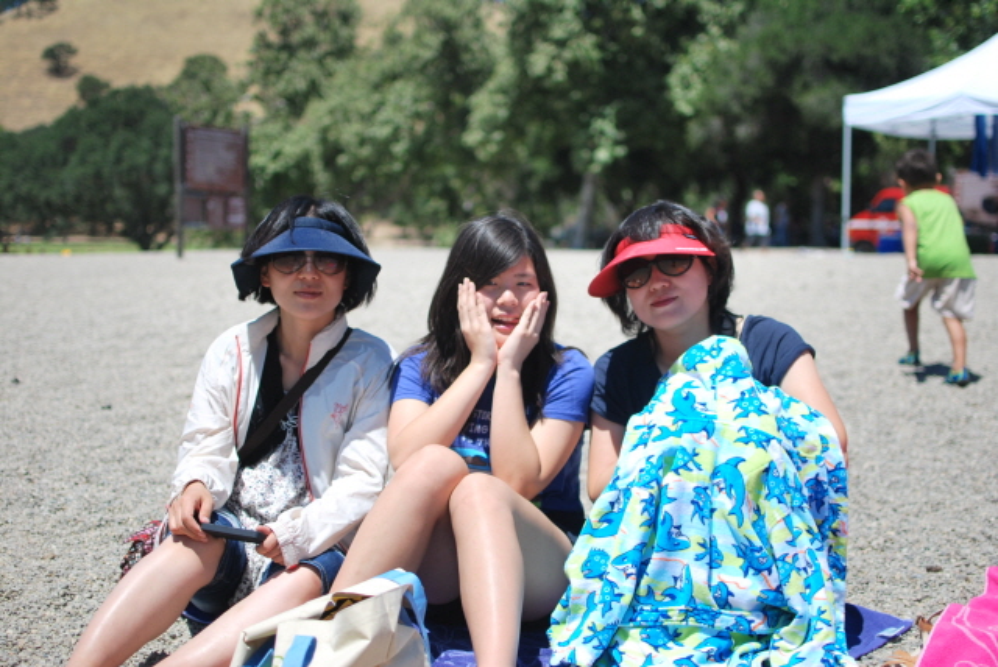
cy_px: 334
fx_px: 1457
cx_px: 499
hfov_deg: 37.8
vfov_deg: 25.8
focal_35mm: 52
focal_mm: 35
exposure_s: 1/4000
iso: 100
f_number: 1.8
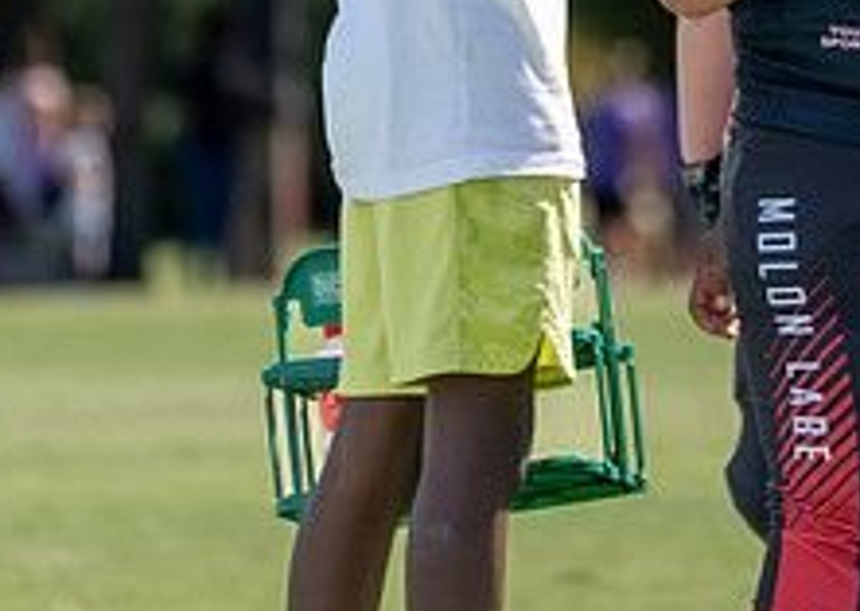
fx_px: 19090
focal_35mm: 783
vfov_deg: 1.8
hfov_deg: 2.6
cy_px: -139
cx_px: 676
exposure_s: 1/800
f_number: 5.6
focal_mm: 268
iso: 320
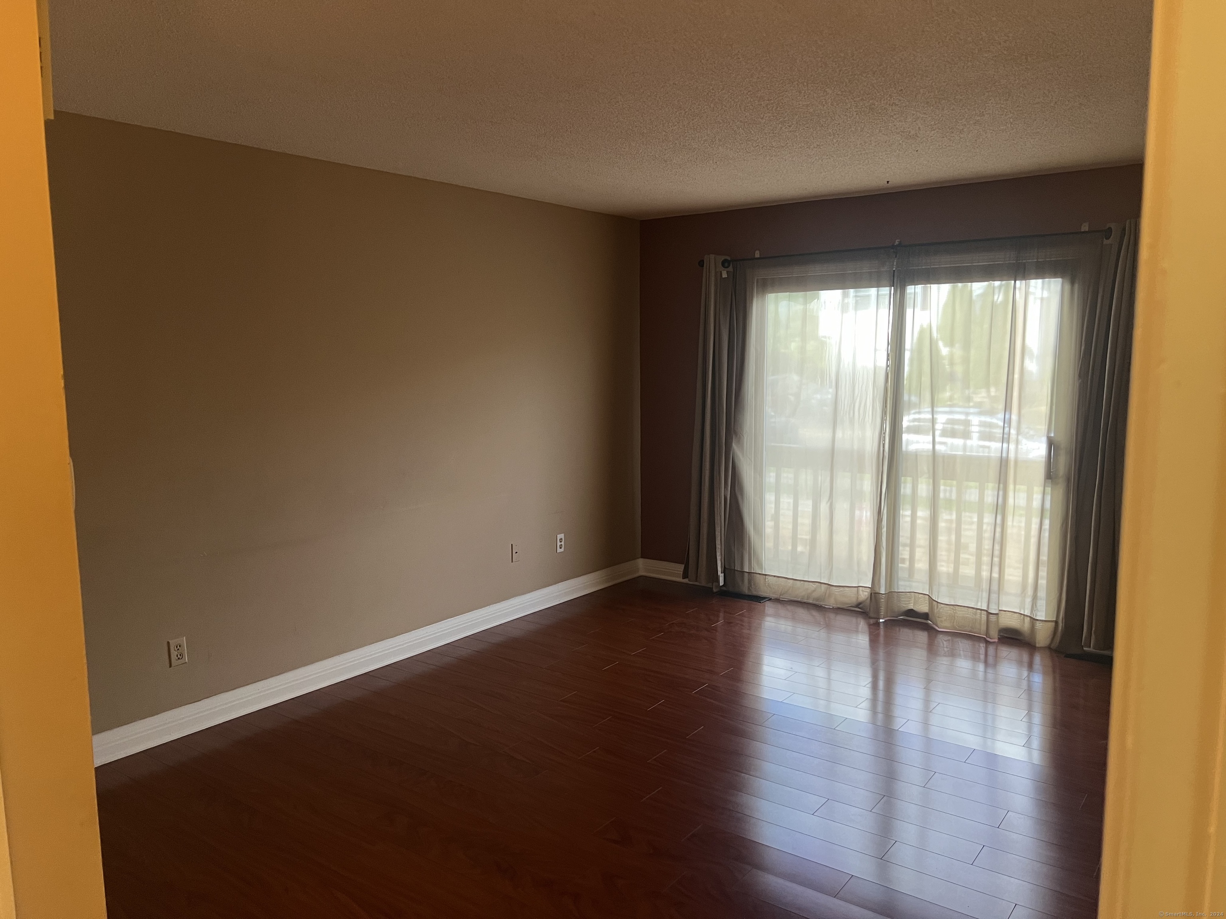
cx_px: 613
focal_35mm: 26
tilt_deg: -7.8
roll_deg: +0.3
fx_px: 921
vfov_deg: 53.1
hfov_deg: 67.3
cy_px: 460
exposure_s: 1/60
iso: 200
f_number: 1.5
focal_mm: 5.7
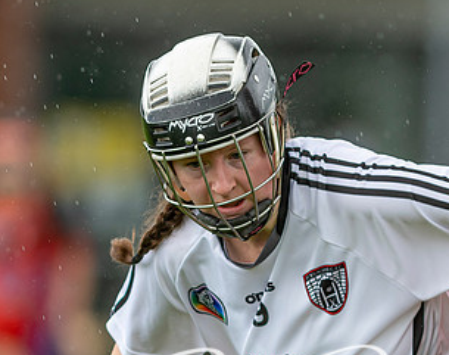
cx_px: 215
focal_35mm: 1127
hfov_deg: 1.7
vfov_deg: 1.4
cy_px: 348
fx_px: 14905
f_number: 2.8
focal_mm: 300
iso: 200
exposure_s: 1/1000
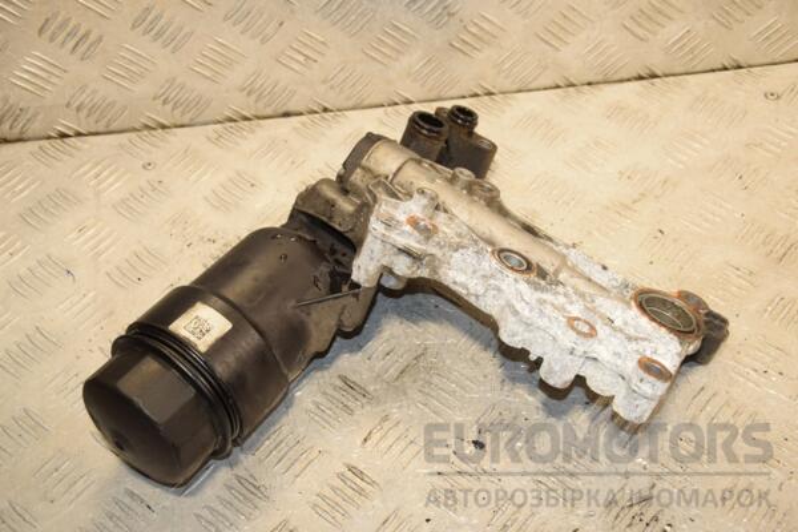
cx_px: 399
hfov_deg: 37.9
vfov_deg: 25.8
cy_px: 266
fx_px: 1164
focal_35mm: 52
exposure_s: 1/200
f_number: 6.3
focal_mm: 35
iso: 800
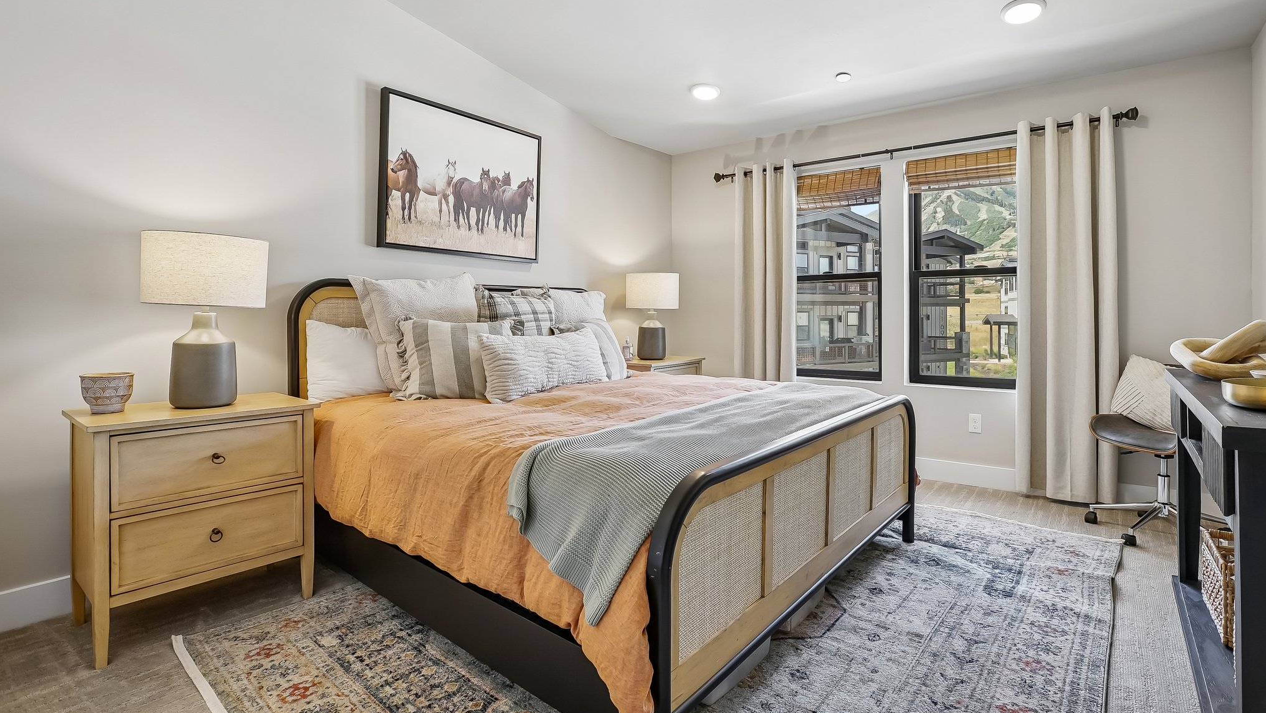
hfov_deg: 92.7
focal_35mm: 18
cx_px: 639
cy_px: 312
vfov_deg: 60.8
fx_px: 604
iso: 400
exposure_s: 1/20
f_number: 8
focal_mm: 17
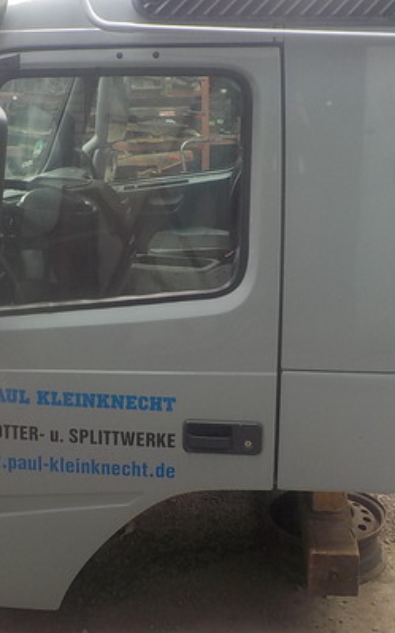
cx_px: 189
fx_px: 879
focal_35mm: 51
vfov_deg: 39.5
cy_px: 263
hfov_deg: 25.3
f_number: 3.3
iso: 125
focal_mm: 4.1
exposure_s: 1/100
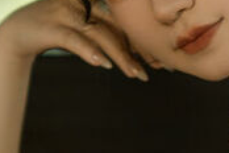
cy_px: 146
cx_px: 424
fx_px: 3257
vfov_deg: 2.7
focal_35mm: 512
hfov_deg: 4.0
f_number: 1.4
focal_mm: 85
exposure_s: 1/250
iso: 125
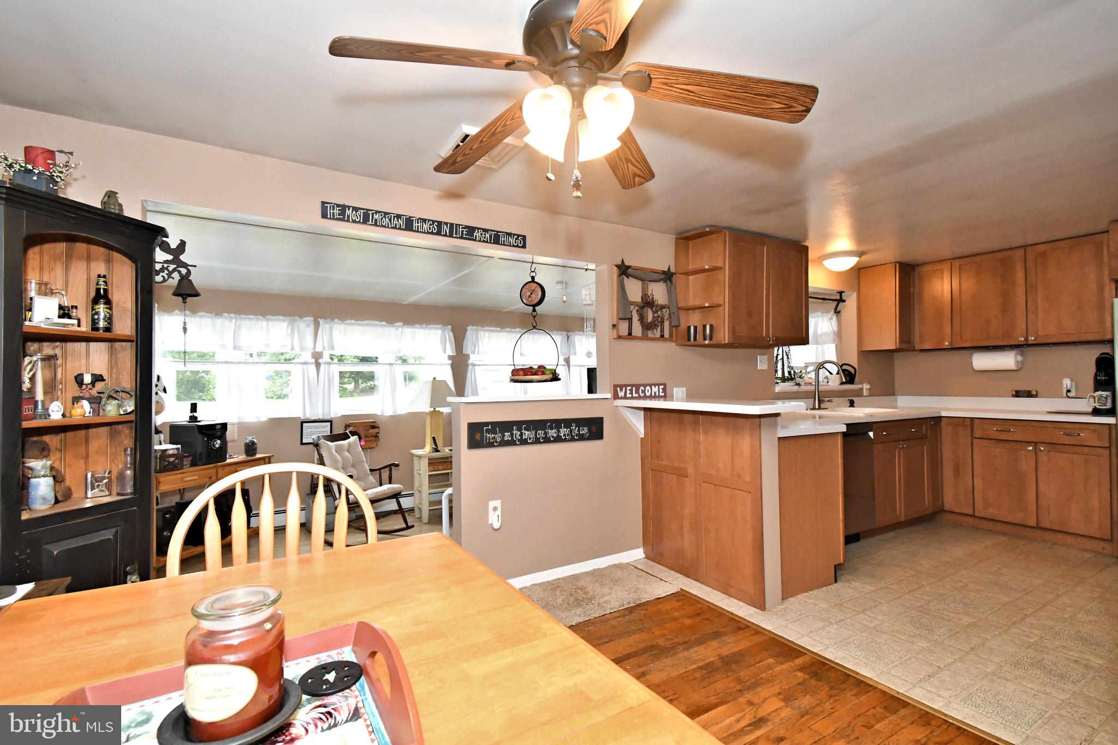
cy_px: 372
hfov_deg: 96.7
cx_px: 559
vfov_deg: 73.7
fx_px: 497
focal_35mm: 16
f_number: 7.1
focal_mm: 11
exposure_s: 1/250
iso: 3200
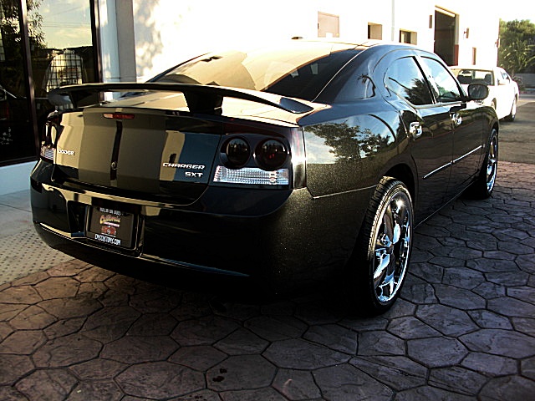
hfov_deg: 51.4
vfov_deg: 39.7
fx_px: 556
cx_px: 268
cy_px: 200
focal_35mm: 36
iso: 50
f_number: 2.8
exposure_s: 1/160
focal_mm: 6.3
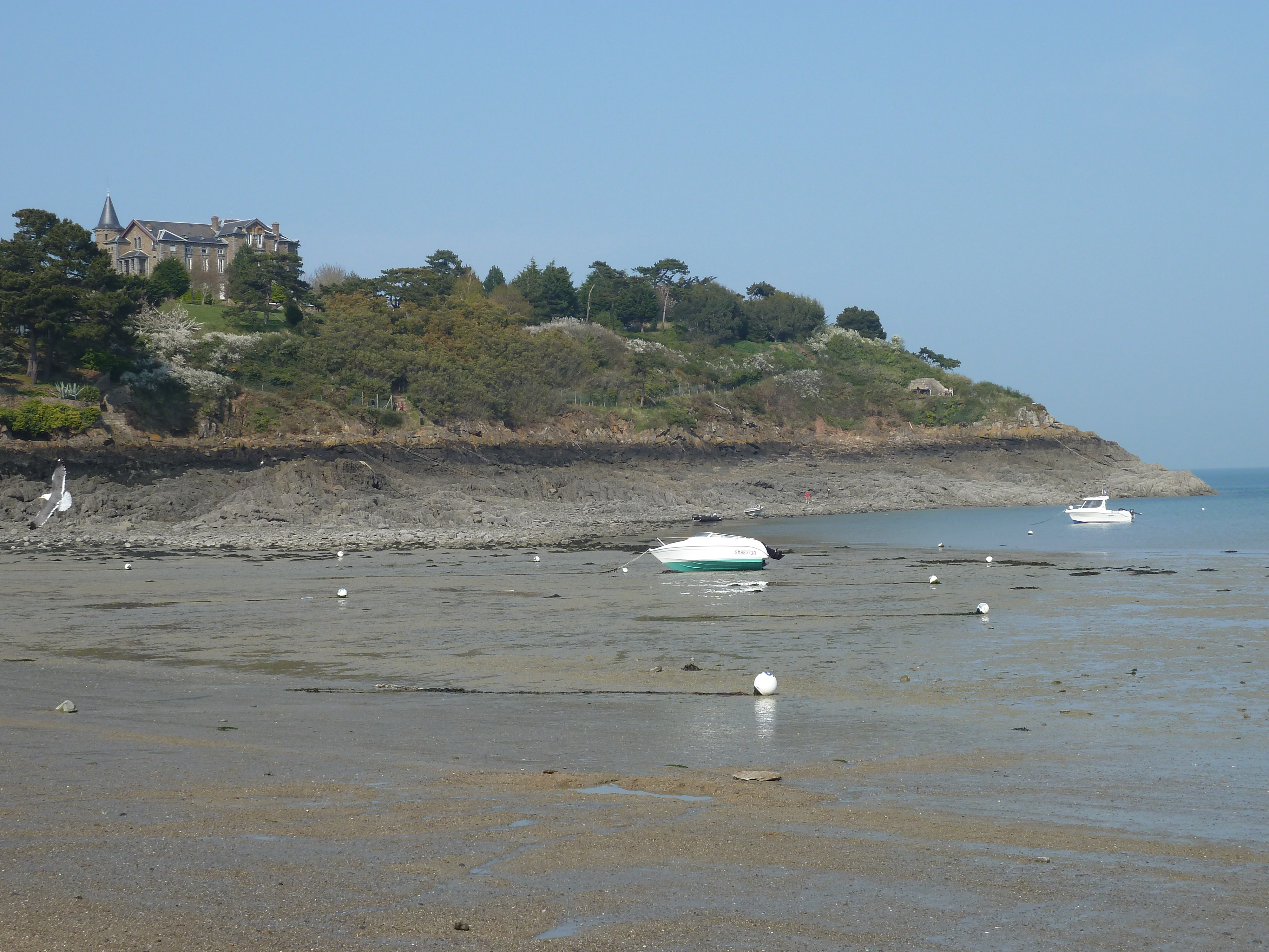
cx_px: 634
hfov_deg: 30.7
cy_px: 476
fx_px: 2310
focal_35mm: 63
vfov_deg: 23.3
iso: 80
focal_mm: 10.3
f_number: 5
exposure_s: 1/400
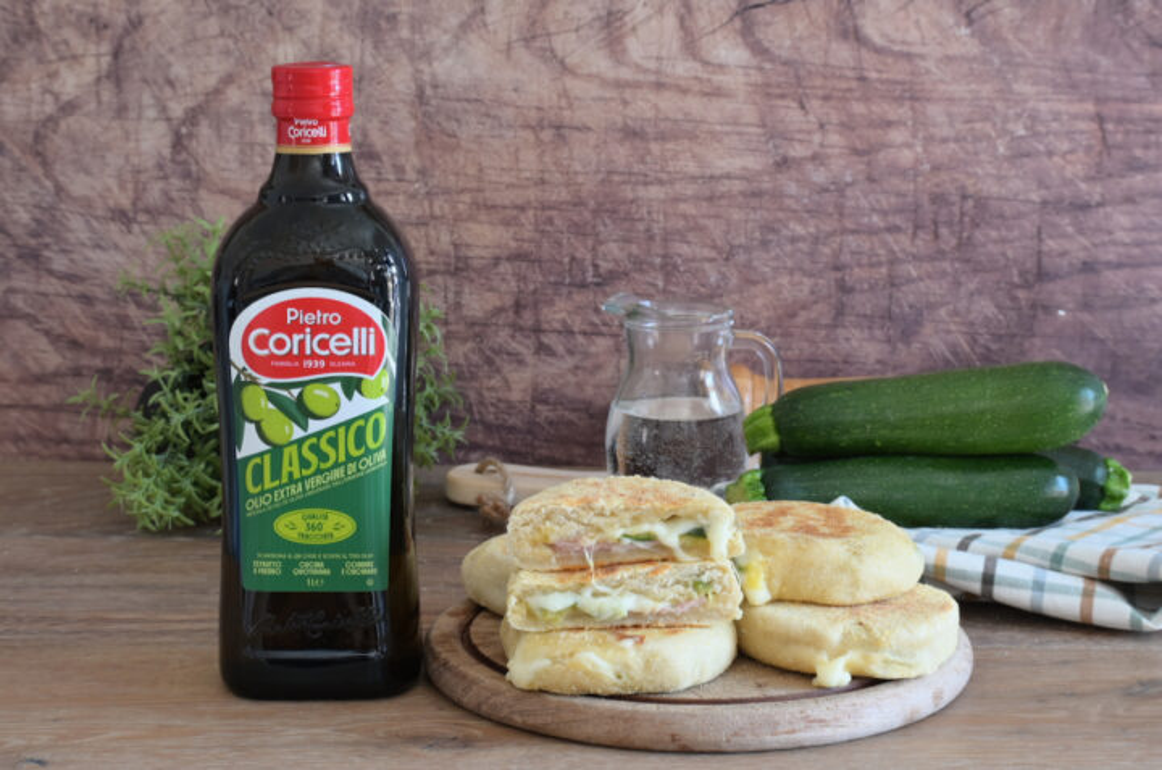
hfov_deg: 27.0
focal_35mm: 75
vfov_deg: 18.1
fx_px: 2416
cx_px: 581
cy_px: 385
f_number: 11
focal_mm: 50
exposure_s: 1/2.5
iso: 200
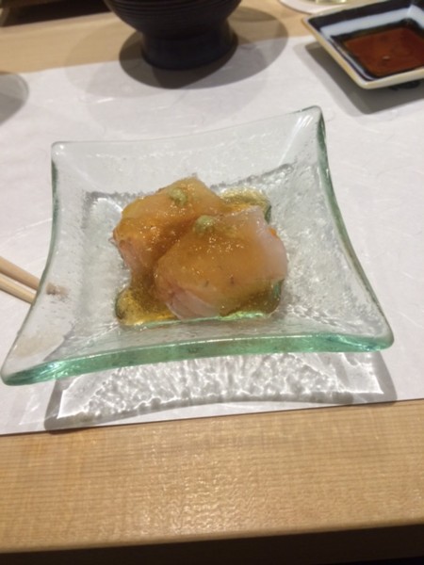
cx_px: 212
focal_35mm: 29
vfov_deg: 61.7
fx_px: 474
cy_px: 282
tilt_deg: -52.6
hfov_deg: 48.2
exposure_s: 1/33
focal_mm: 4.15
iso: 32
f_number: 2.2
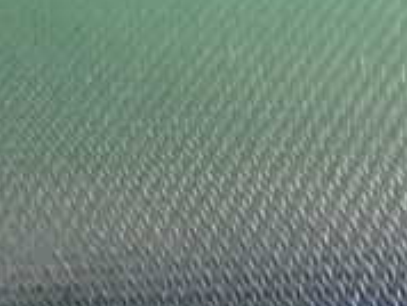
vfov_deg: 14.7
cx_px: -213
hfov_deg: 17.4
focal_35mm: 101
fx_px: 1189
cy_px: 158
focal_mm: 5.4
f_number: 2.3
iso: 500
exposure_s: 1/30
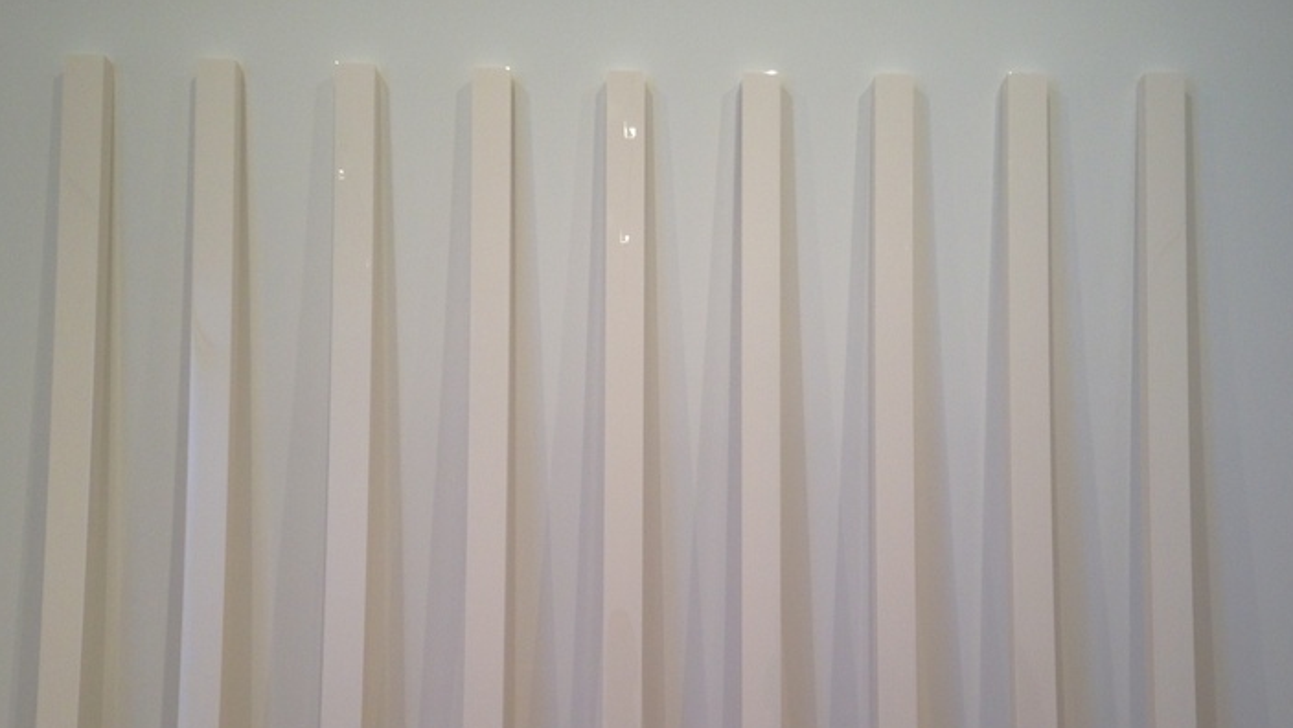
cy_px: 521
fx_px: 1578
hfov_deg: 44.6
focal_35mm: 46
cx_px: 673
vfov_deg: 25.8
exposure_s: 1/30
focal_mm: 4.12
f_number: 2.4
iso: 50
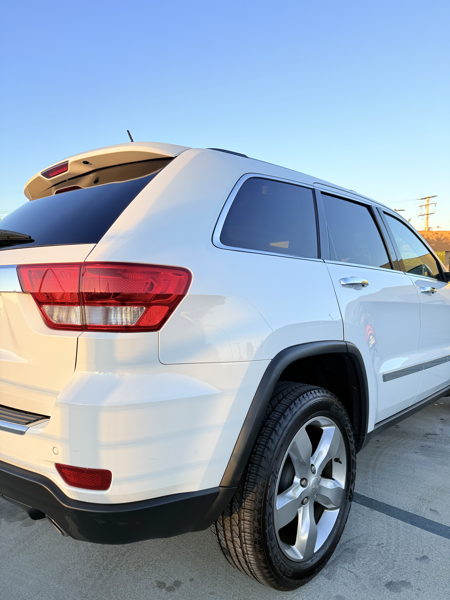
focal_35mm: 24
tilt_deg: -4.8
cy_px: 300
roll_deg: +0.1
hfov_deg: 56.8
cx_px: 225
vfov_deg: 71.6
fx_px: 416
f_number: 1.78
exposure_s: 1/473
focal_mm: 6.76
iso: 100
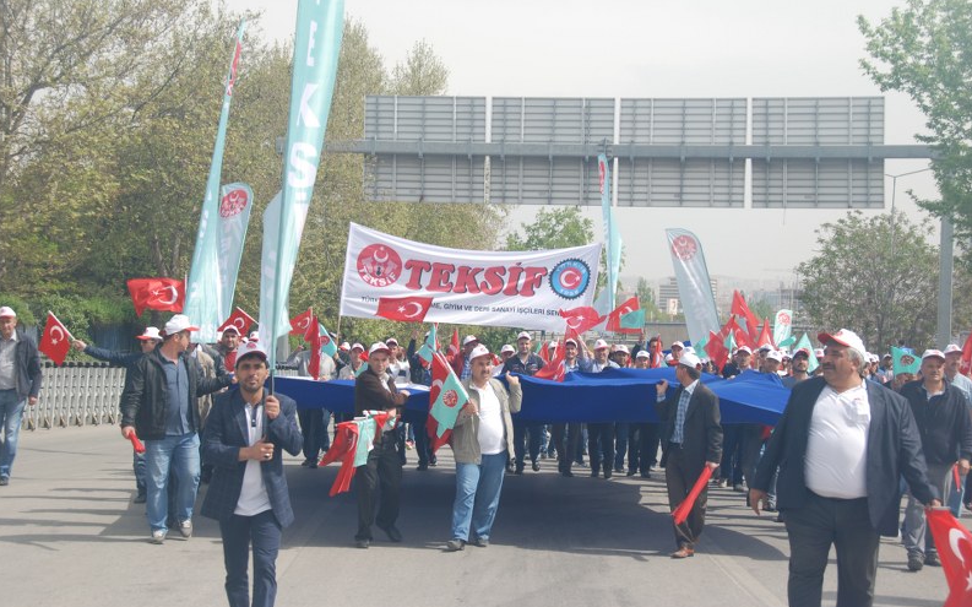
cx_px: 484
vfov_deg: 19.1
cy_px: 287
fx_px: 1801
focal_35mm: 68
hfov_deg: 30.2
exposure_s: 1/200
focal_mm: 44
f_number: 7.1
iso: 100
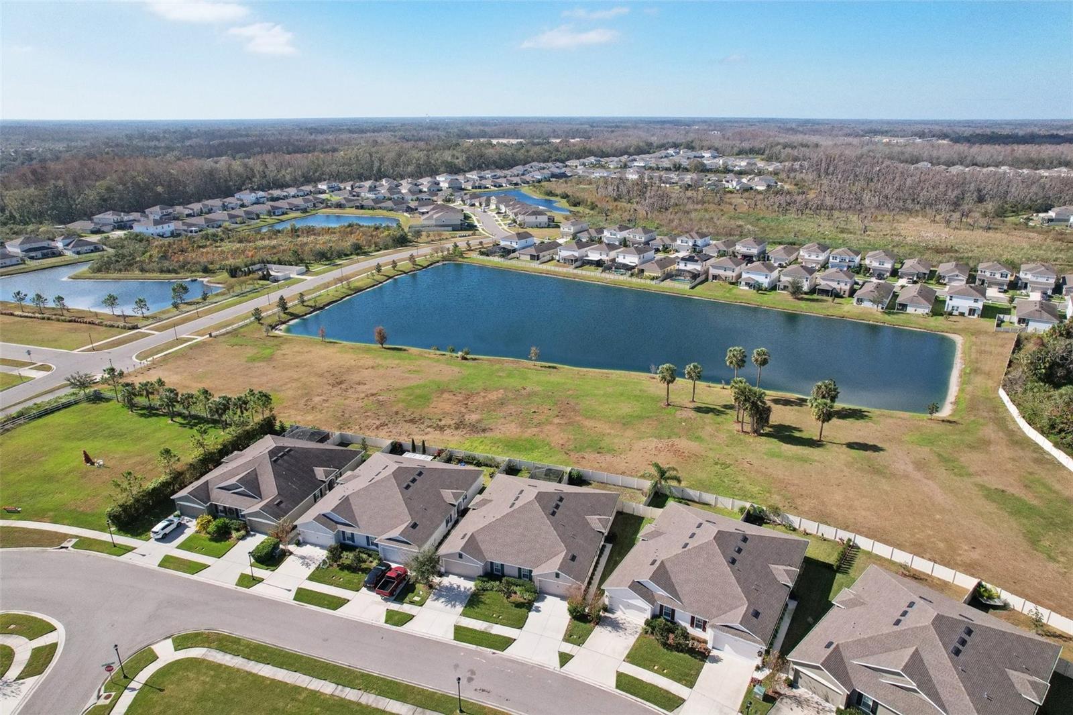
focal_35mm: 22
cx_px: 536
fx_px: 656
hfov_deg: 78.6
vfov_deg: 57.2
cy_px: 358
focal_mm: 8.4
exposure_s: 1/2500
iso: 400
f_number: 2.8
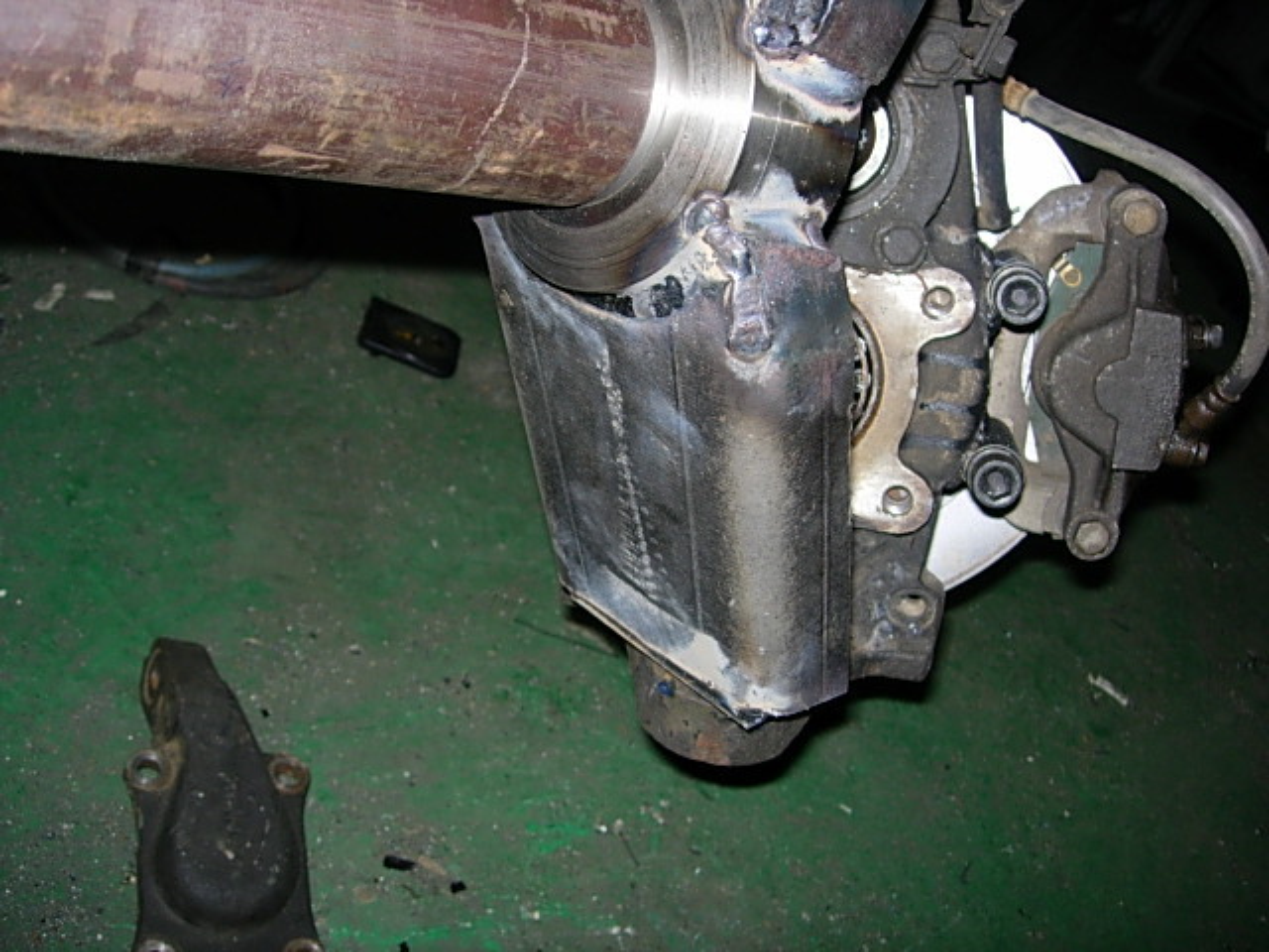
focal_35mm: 38
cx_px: 634
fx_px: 1393
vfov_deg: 37.7
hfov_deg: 49.0
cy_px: 476
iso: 79
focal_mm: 7.8
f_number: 2.8
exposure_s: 1/64
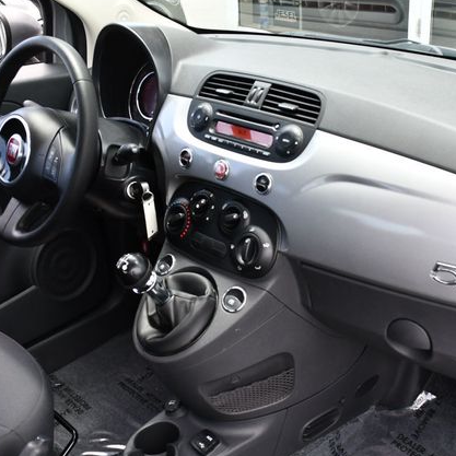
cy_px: 231
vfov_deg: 36.1
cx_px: 250
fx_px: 700
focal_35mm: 47
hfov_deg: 36.0
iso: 400
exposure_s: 1/250
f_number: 5
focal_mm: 18
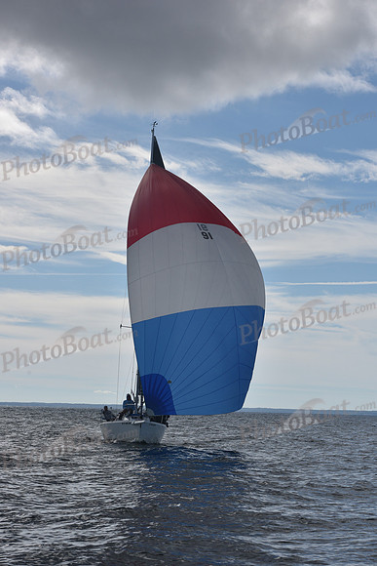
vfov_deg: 23.9
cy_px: 283
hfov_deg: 16.1
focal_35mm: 85
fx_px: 1334
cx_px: 188
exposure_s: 1/500
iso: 200
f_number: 9
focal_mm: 85
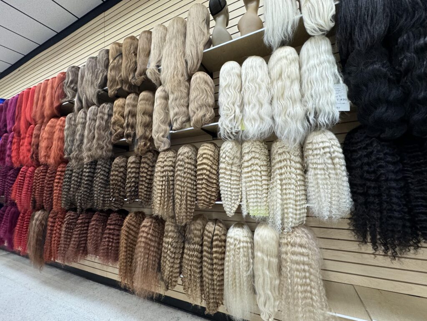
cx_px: 214
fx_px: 173
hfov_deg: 102.1
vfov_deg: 85.7
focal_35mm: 14
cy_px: 160
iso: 160
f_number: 2.2
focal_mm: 2.22
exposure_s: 1/120
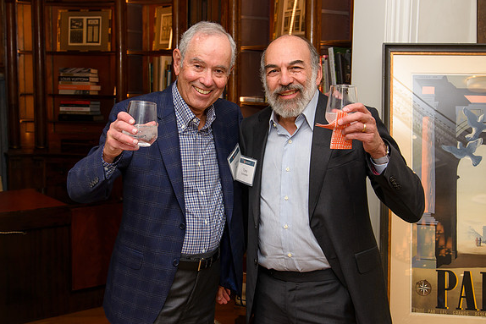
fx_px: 594
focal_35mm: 44
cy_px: 154
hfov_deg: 44.5
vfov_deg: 30.5
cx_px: 232
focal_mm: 40
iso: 800
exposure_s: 1/60
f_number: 5.6
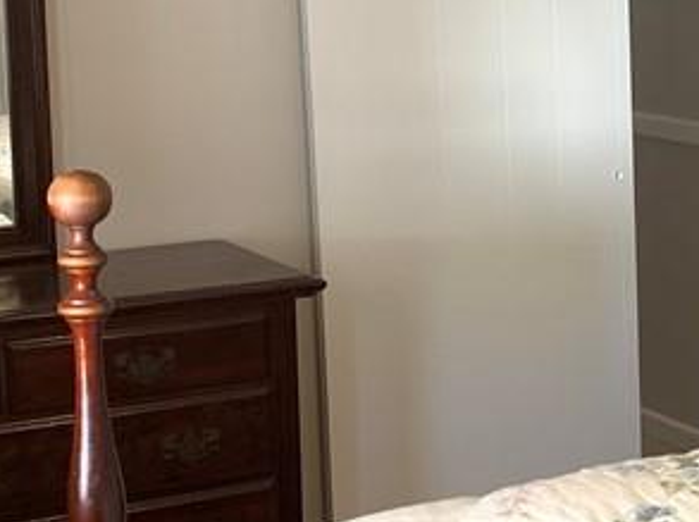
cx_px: 718
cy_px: 224
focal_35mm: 91
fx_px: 1835
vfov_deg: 16.2
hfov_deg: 20.8
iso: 160
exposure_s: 1/60
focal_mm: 4.25
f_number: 1.8
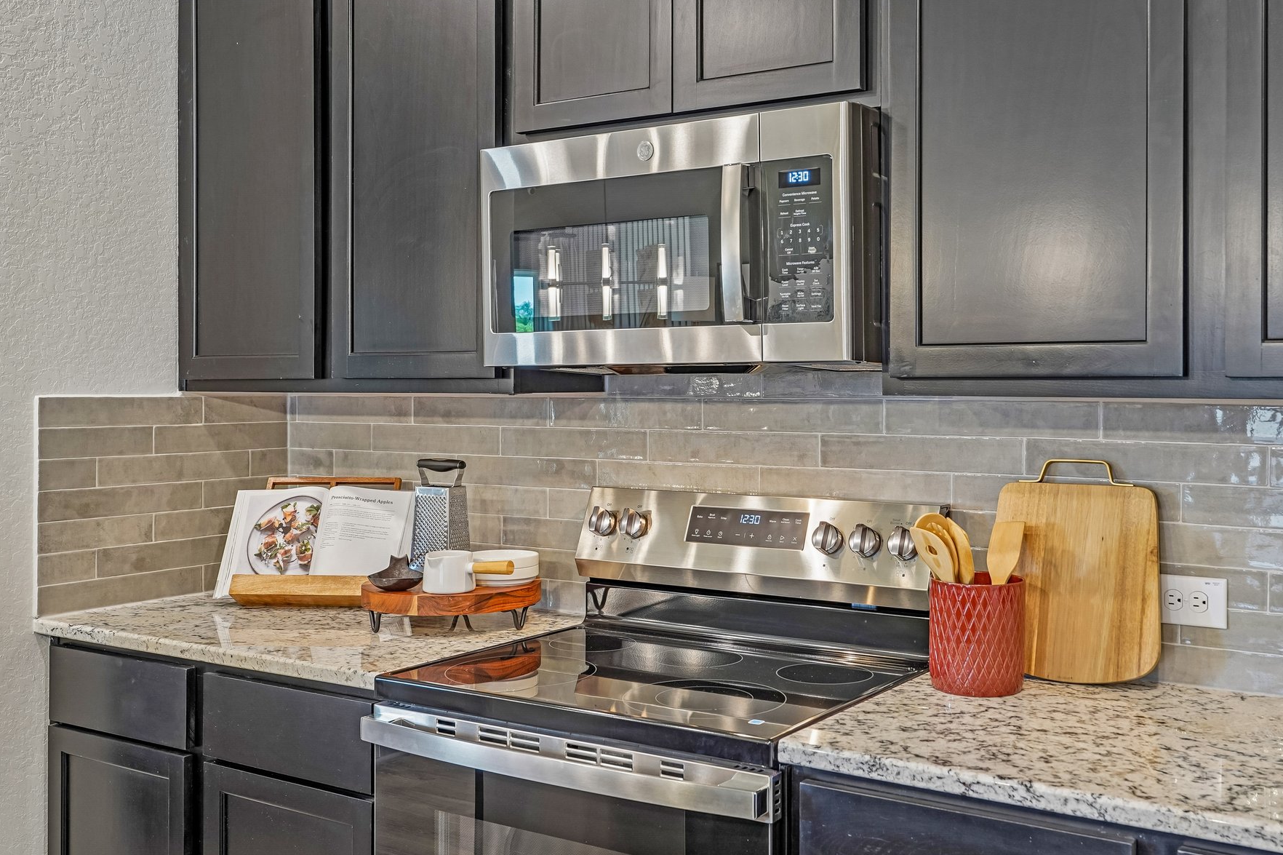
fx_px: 1283
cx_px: 742
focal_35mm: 36
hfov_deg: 52.9
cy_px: 386
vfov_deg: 36.8
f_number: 8
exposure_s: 1/8
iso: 400
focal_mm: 31
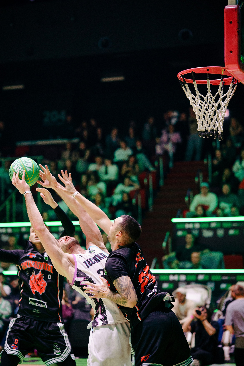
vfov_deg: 23.9
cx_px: 122
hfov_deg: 16.1
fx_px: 864
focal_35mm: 85
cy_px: 183
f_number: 2
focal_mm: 85
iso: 2500
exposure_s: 1/800
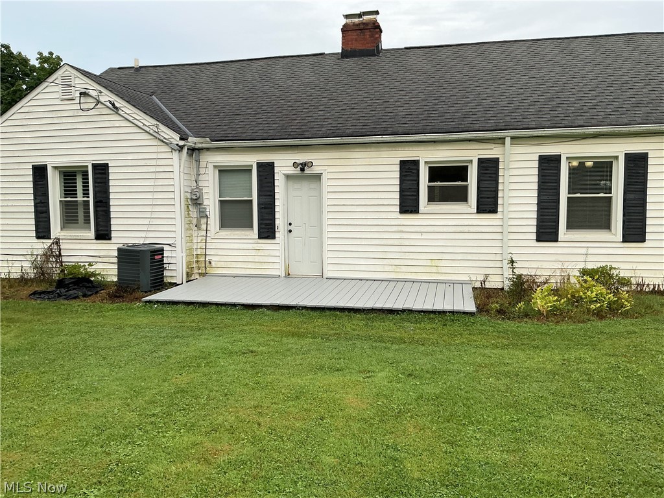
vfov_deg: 49.7
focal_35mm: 28
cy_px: 249
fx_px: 537
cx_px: 332
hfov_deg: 63.4
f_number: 1.8
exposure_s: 1/425
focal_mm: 3
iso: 25
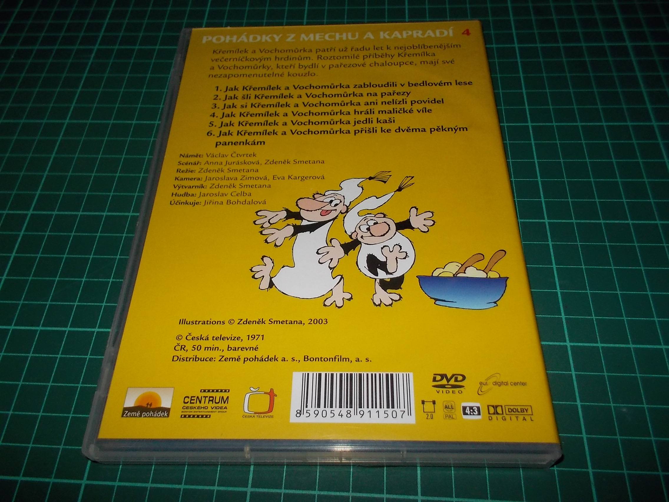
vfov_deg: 48.2
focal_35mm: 29
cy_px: 251
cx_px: 334
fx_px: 560
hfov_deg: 61.7
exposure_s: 1/30
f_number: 3.3
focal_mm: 4.1
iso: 200
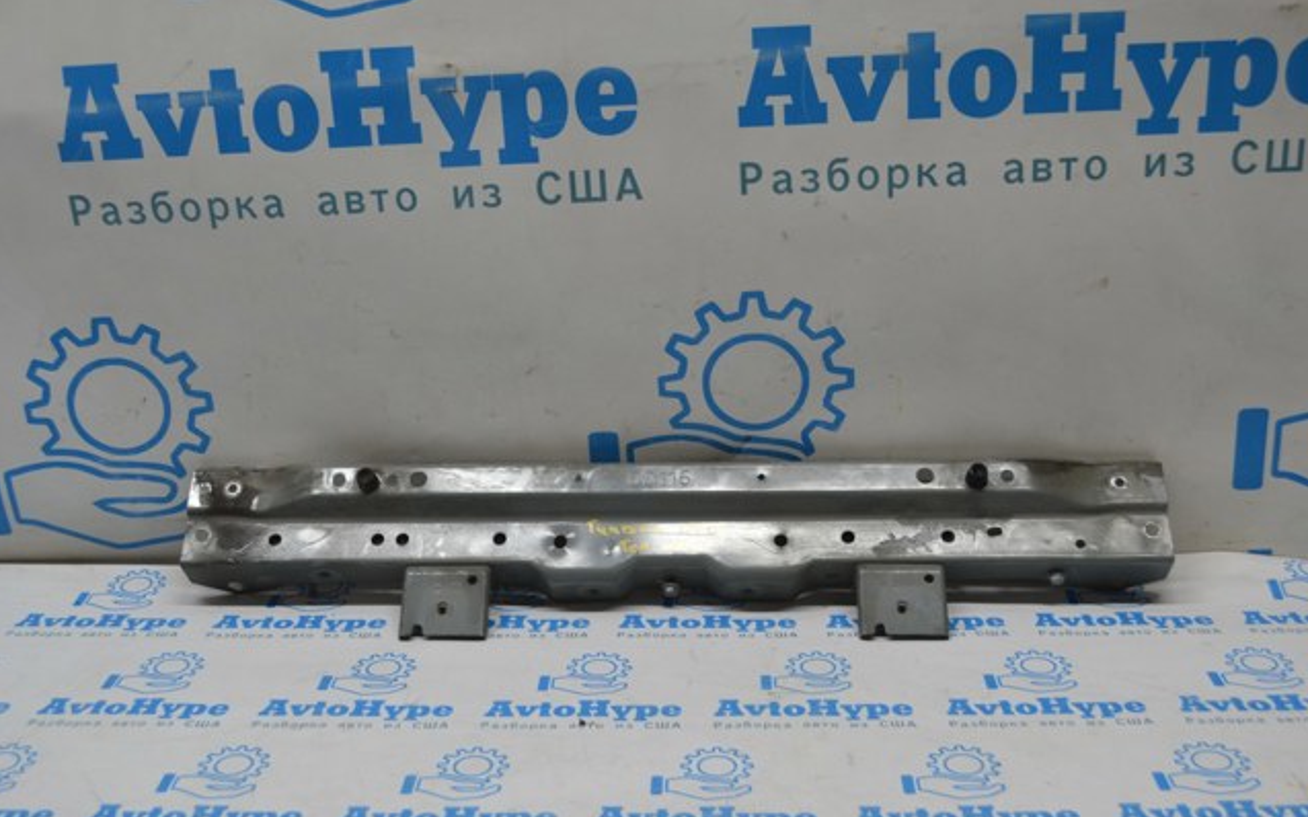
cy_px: 400
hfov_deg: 46.2
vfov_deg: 29.9
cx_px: 653
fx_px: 1533
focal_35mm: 43
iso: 400
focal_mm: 28
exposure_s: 1/100
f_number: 5
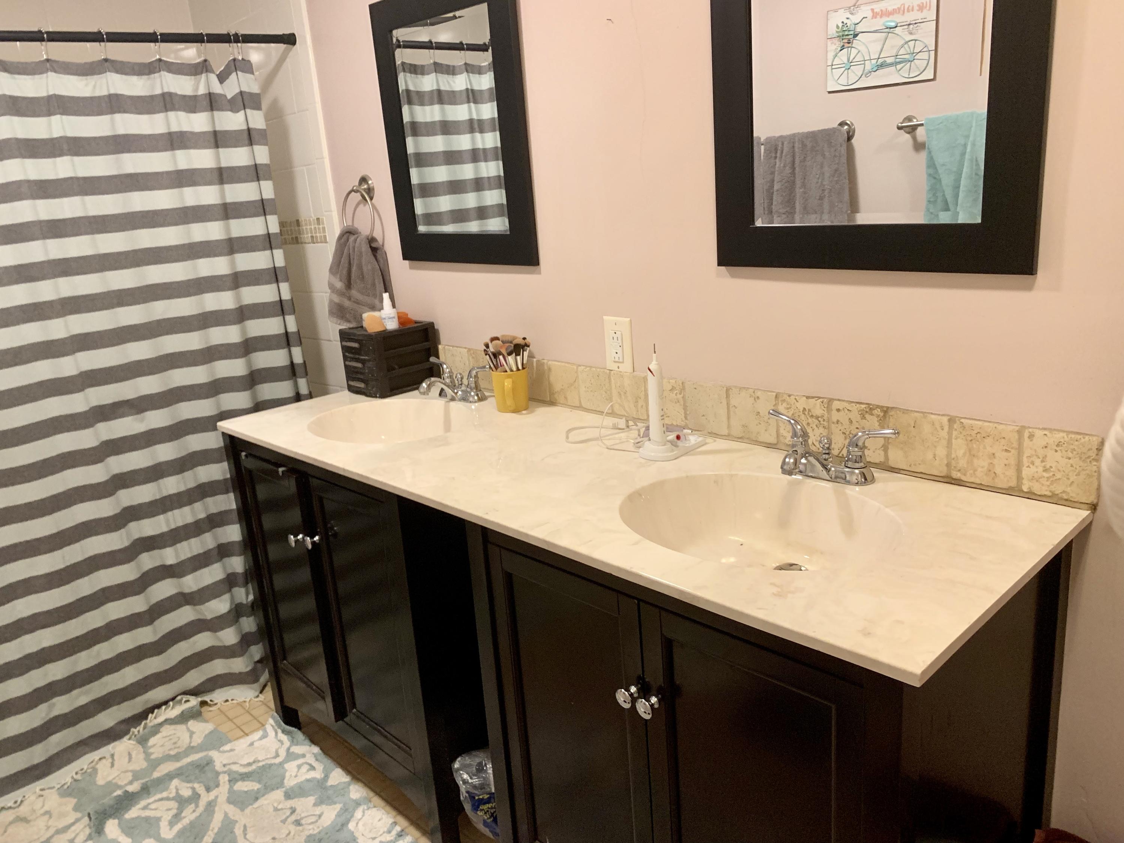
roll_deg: +5.3
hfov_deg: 67.3
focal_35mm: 26
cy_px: 422
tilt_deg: -15.4
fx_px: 844
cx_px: 562
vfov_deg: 53.1
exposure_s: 1/40
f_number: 1.8
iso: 250
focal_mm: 4.25
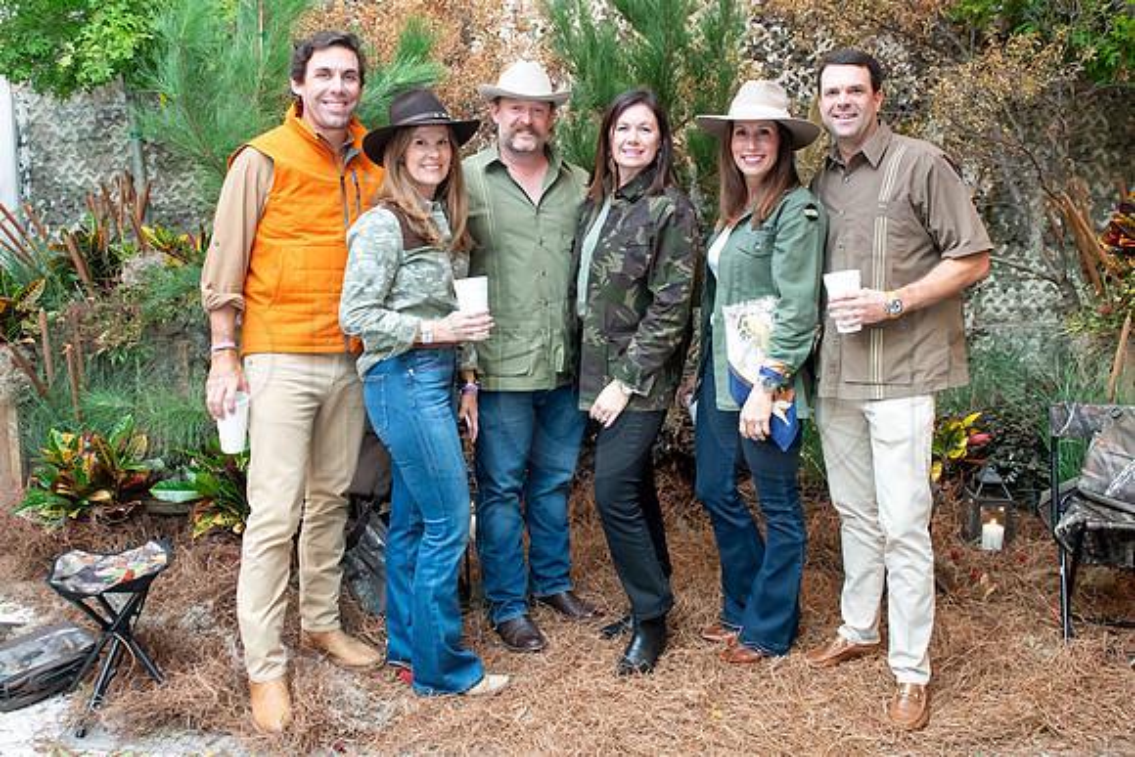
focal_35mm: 33
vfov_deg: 40.4
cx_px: 590
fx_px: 1025
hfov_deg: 57.9
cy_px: 307
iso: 3200
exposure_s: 1/100
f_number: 5
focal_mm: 26
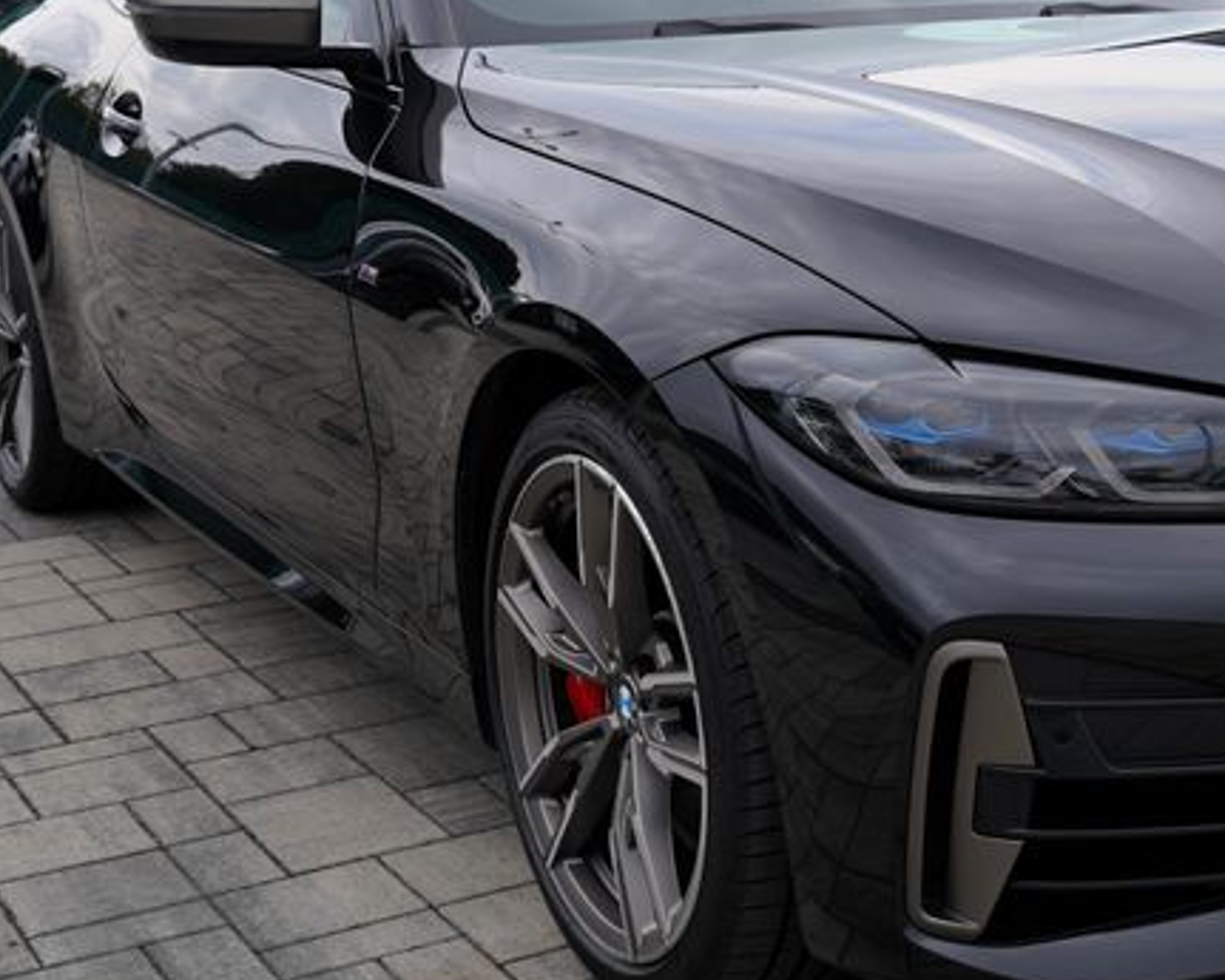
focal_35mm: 67
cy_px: 308
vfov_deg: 22.7
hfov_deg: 27.2
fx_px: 2430
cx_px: 1131
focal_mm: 30
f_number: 5
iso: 100
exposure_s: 1/100
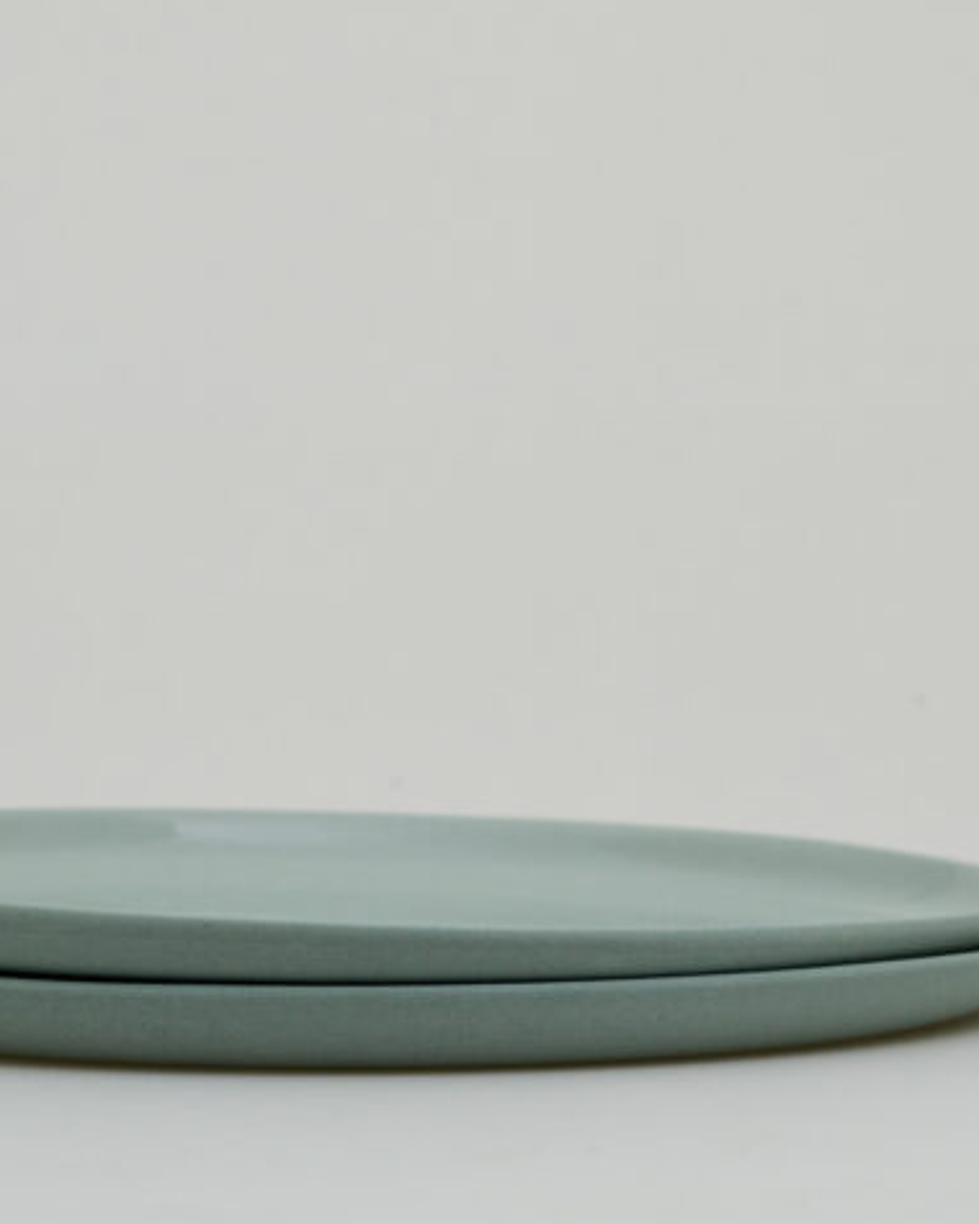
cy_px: 204
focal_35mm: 160
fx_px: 5795
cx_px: 399
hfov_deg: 9.7
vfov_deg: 12.0
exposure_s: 1/100
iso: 500
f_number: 11
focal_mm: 90
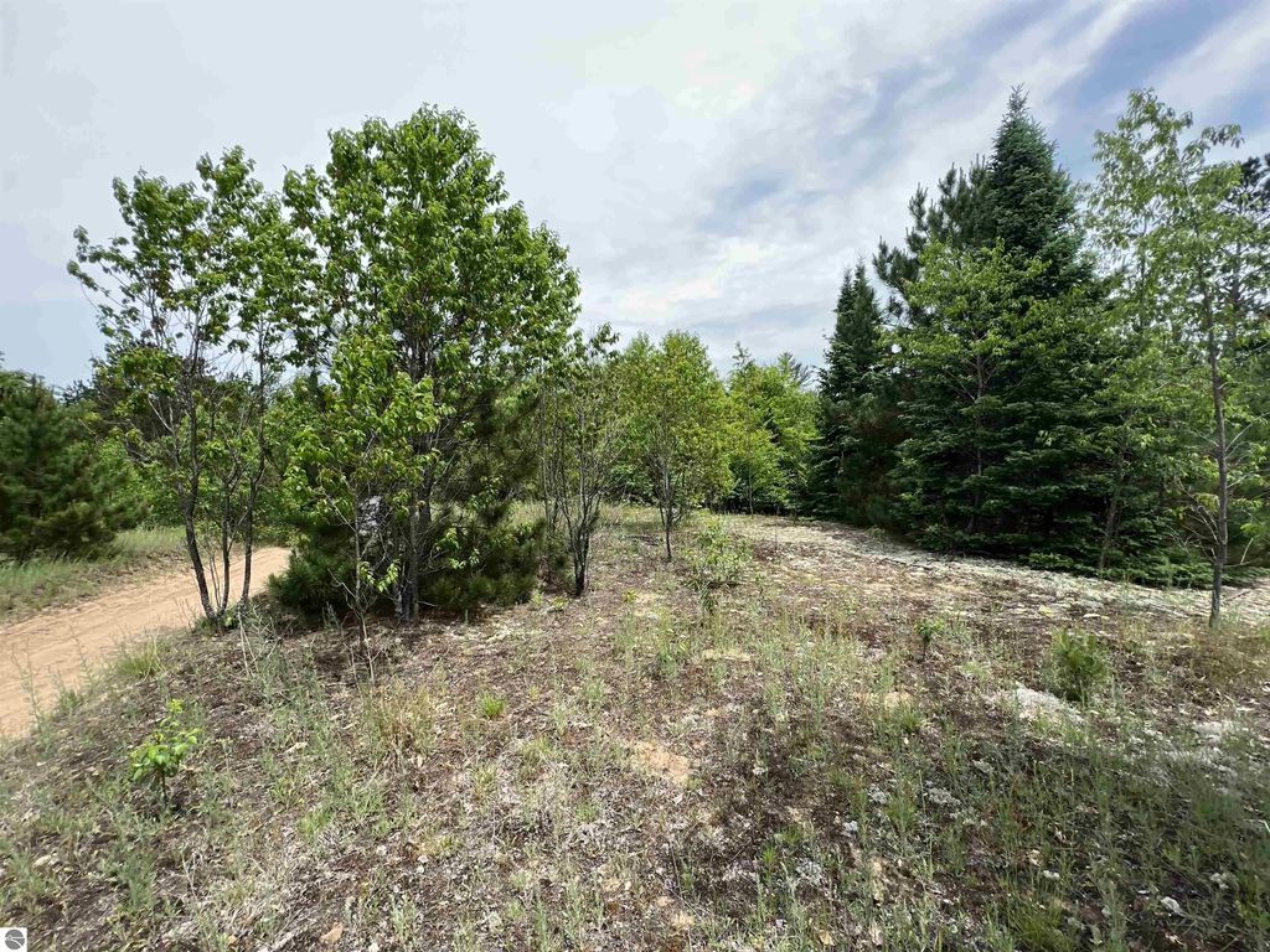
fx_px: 477
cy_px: 476
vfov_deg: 89.9
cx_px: 635
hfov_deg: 106.2
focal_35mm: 13
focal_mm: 1.57
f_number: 1.8
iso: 32
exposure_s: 1/774
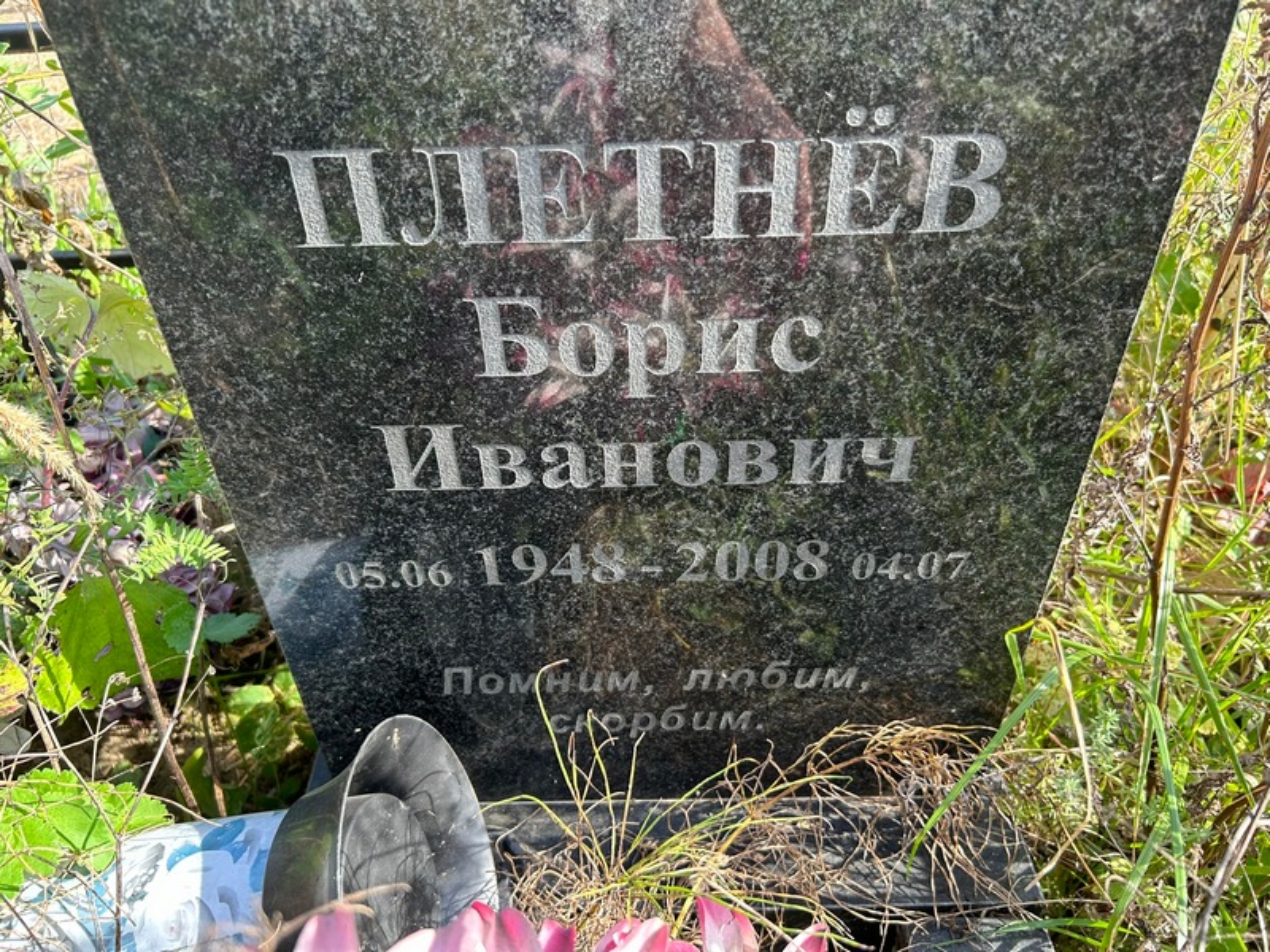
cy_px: 476
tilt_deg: -39.7
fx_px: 954
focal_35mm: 26
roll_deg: +0.9
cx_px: 635
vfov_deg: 53.1
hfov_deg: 67.3
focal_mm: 5.7
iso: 50
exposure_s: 1/235
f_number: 1.5
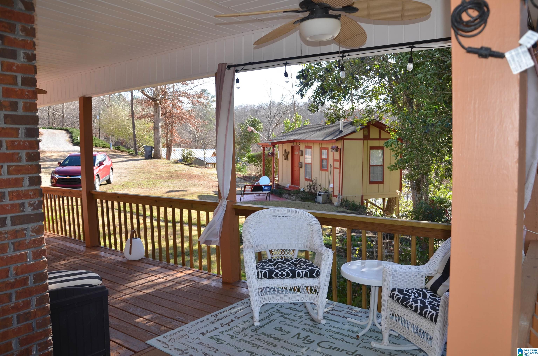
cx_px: 269
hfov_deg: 67.5
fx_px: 403
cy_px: 178
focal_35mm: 27
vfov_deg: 47.7
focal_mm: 18
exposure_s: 1/250
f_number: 4
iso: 140
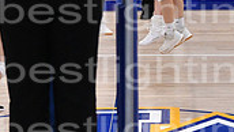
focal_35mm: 265
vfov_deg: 4.6
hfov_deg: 8.1
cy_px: -76
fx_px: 1645
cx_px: 177
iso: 5000
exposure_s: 1/1000
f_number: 3.2
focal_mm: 50
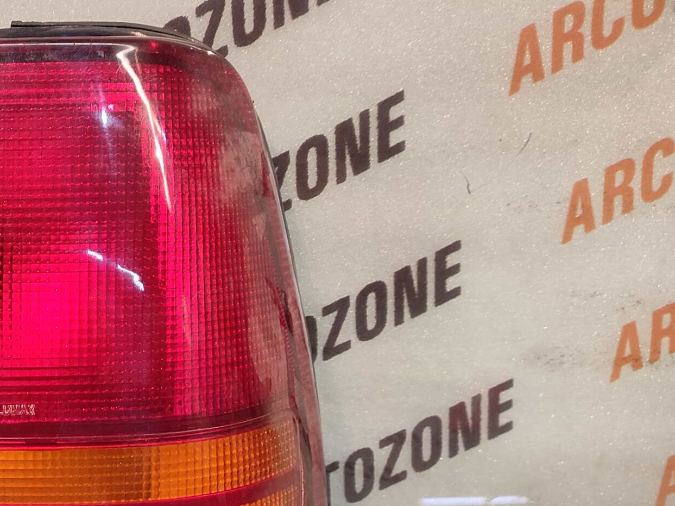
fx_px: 682
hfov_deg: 44.1
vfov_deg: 39.3
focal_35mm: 35
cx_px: -15
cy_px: 396
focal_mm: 4.74
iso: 222
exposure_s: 1/33
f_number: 1.79
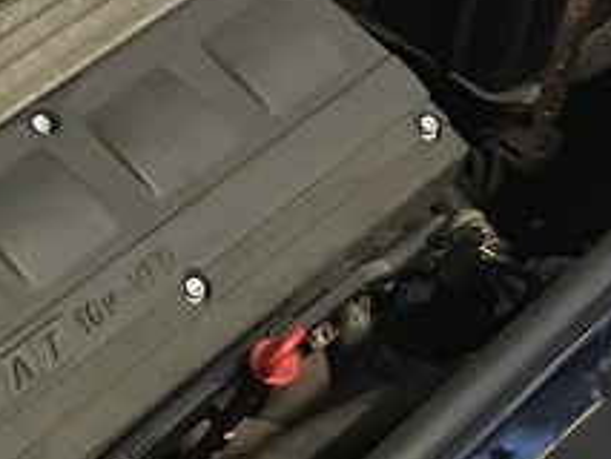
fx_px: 1943
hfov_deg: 17.2
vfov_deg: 13.4
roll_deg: +1.0
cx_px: -87
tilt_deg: -42.1
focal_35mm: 110
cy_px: 65
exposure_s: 1/17
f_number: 2.2
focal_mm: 4.15
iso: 250
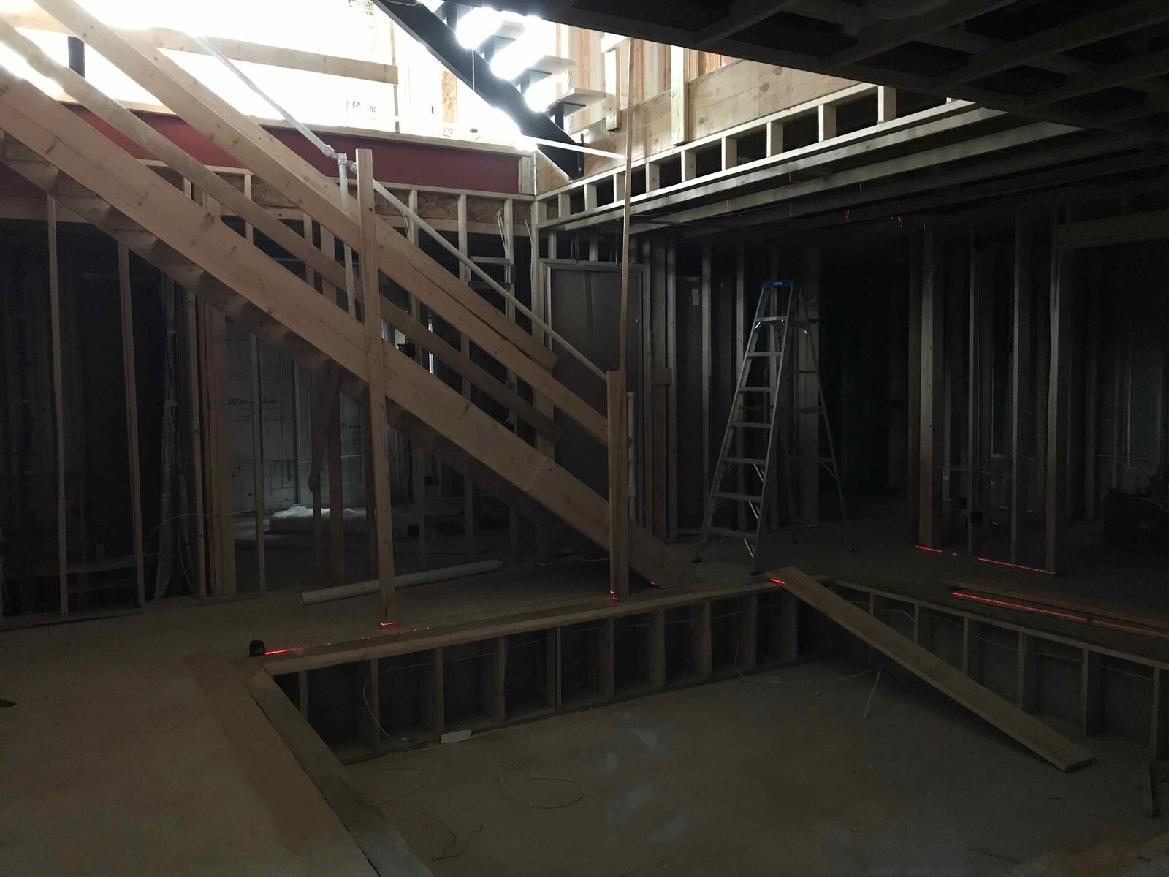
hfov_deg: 63.4
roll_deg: -2.1
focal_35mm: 28
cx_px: 584
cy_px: 438
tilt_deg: -4.1
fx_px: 946
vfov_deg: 49.7
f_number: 1.8
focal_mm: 3.99
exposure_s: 1/4
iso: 100
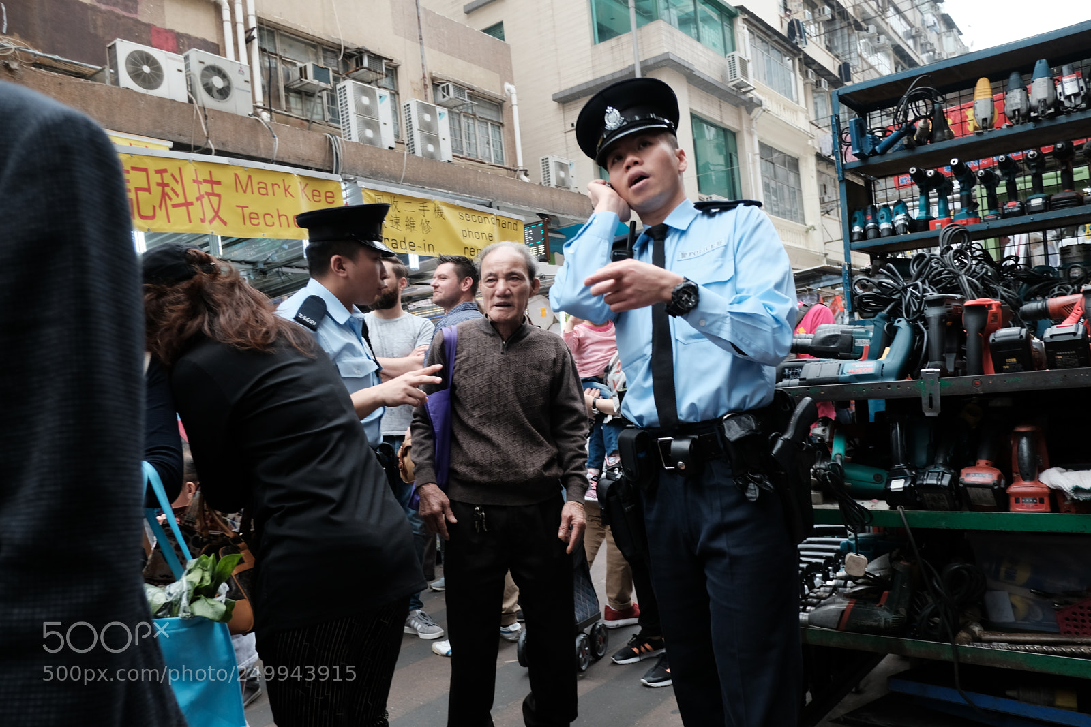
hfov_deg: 67.4
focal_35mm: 27
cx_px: 546
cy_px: 364
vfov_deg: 47.9
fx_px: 818
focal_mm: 18
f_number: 4
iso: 640
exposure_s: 1/500
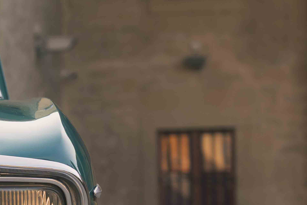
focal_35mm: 195
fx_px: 1663
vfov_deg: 7.0
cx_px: -135
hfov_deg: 10.2
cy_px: 198
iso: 125
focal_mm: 62
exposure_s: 1/160
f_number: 5
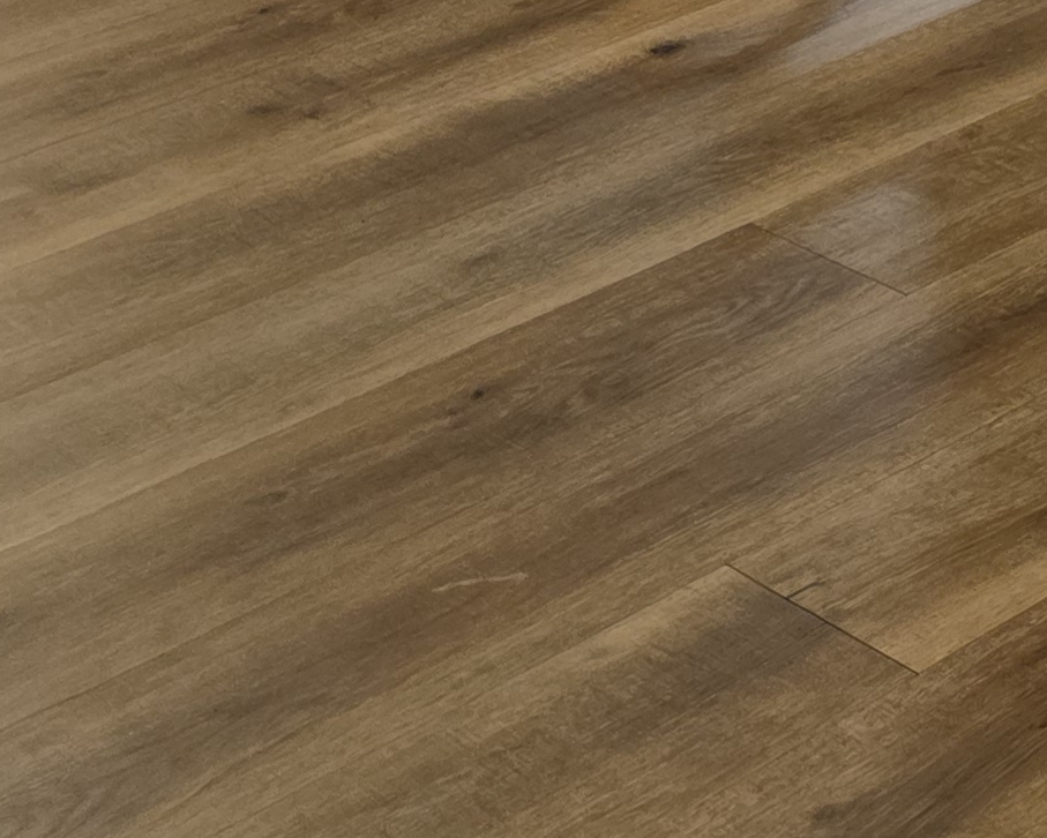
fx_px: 3068
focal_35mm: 99
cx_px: 2151
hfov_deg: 15.2
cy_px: -697
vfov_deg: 13.8
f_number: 1.7
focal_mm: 6.3
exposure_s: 1/120
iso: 320
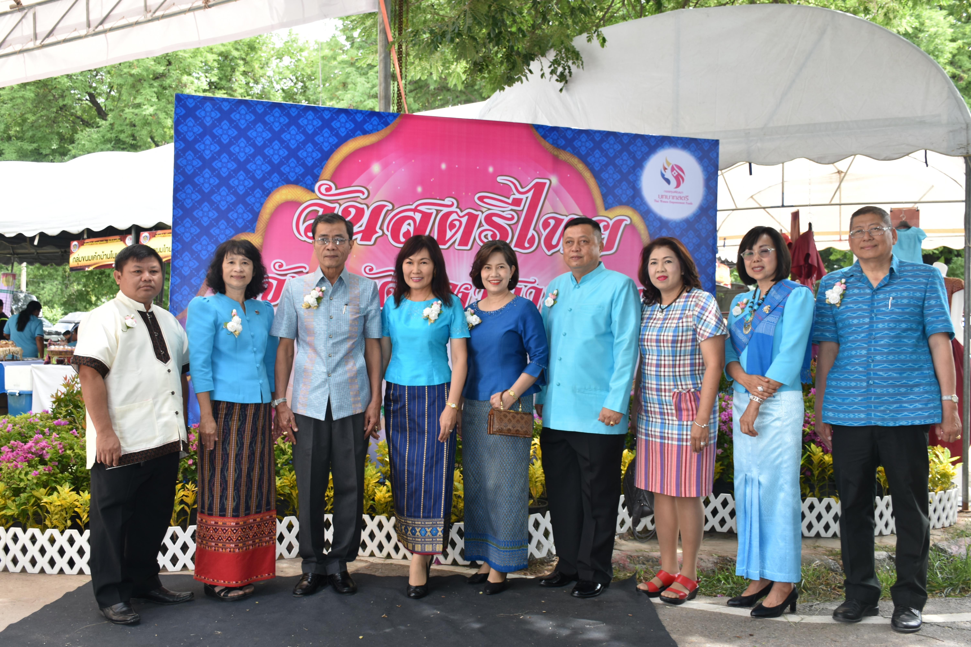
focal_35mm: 34
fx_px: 930
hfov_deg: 55.1
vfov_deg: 38.4
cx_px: 486
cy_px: 324
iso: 180
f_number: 5.6
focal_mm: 23
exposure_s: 1/125
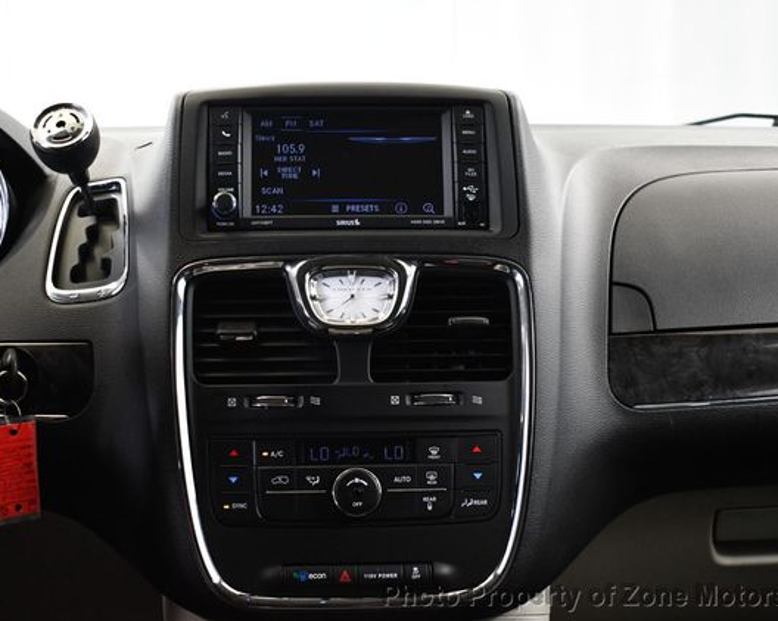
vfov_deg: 26.2
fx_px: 1335
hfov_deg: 32.5
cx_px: 364
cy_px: 309
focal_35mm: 58
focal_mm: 34
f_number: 4.5
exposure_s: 1/60
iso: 3600
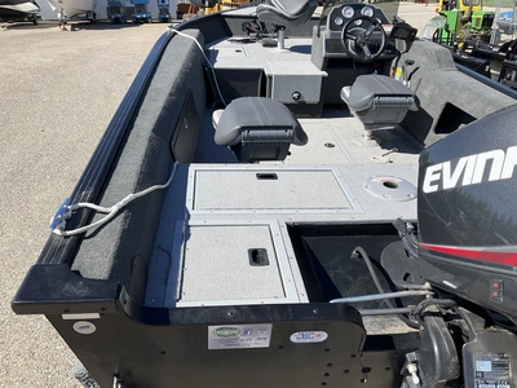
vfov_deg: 48.2
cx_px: 258
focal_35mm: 29
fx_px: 433
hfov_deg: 61.7
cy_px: 194
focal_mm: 3
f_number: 1.8
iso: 25
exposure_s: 1/1626
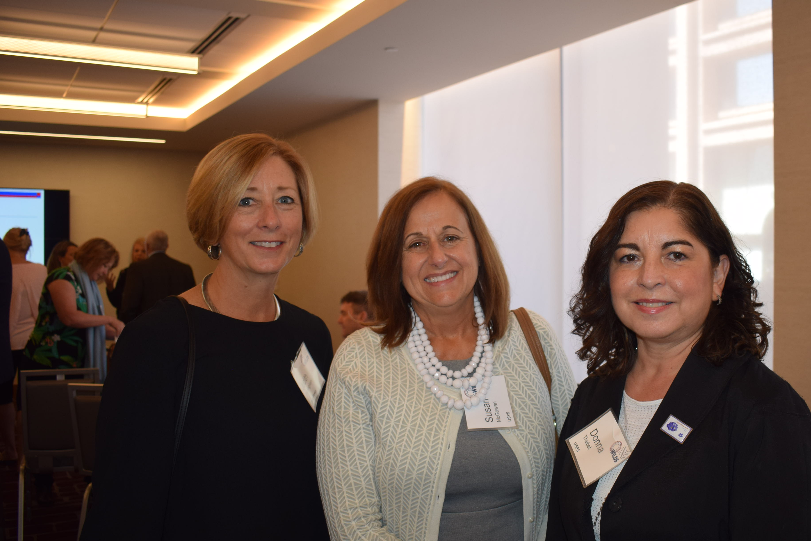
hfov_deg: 51.5
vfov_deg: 36.0
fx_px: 834
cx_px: 489
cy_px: 274
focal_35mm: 37
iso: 400
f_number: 3.8
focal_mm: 20
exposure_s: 1/125
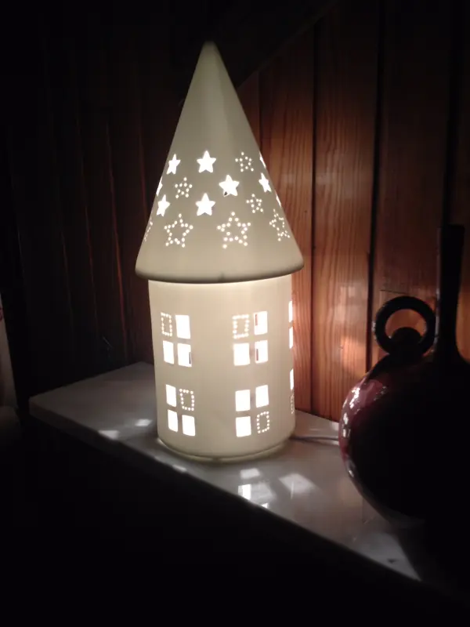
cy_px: 314
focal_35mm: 35
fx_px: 634
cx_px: 235
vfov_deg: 52.6
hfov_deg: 40.7
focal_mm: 4.28
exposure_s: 1/24
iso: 50
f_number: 2.4
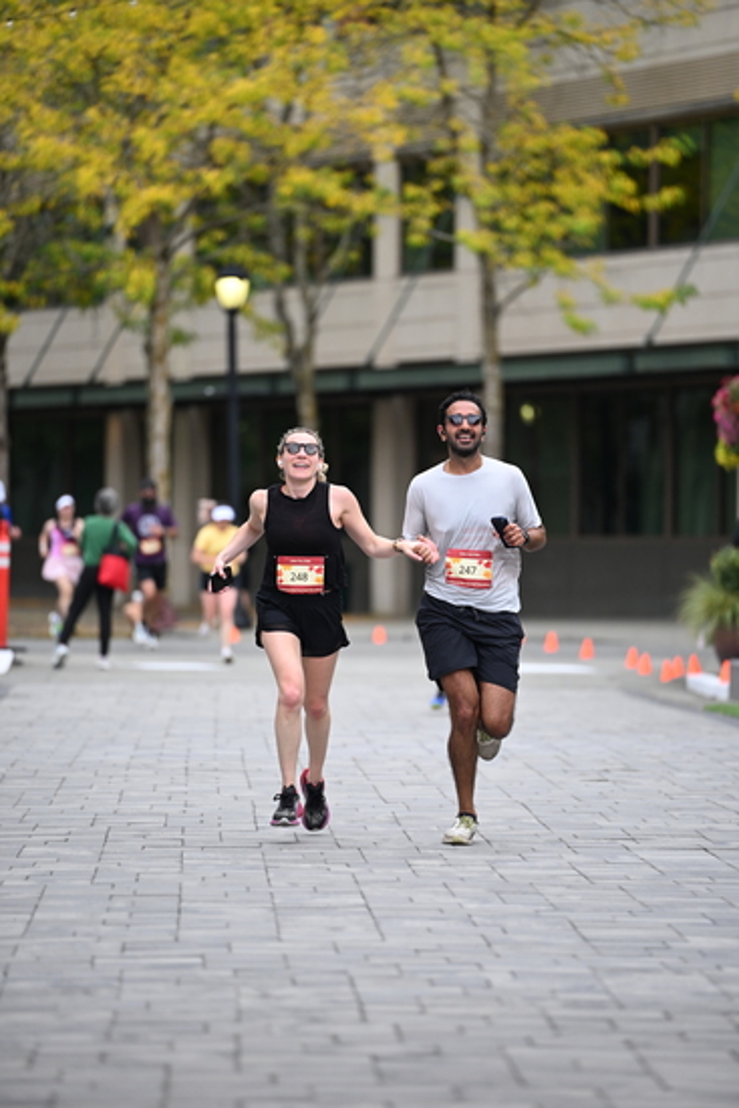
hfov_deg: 6.9
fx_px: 6154
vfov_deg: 10.3
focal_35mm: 200
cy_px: 554
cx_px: 370
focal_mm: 200
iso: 640
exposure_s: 1/2000
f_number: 2.8
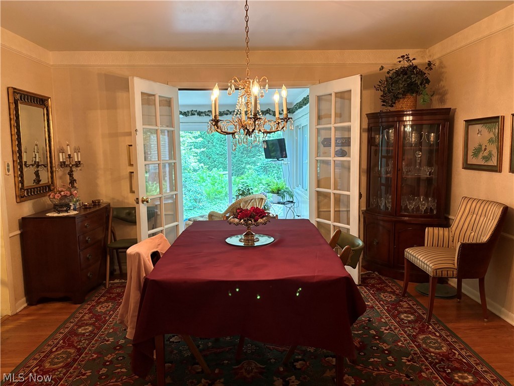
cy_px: 193
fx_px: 386
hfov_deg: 67.3
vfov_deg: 53.1
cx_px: 257
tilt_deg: -6.0
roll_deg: +1.3
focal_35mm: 26
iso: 320
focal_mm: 5.96
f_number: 1.6
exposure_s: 1/60
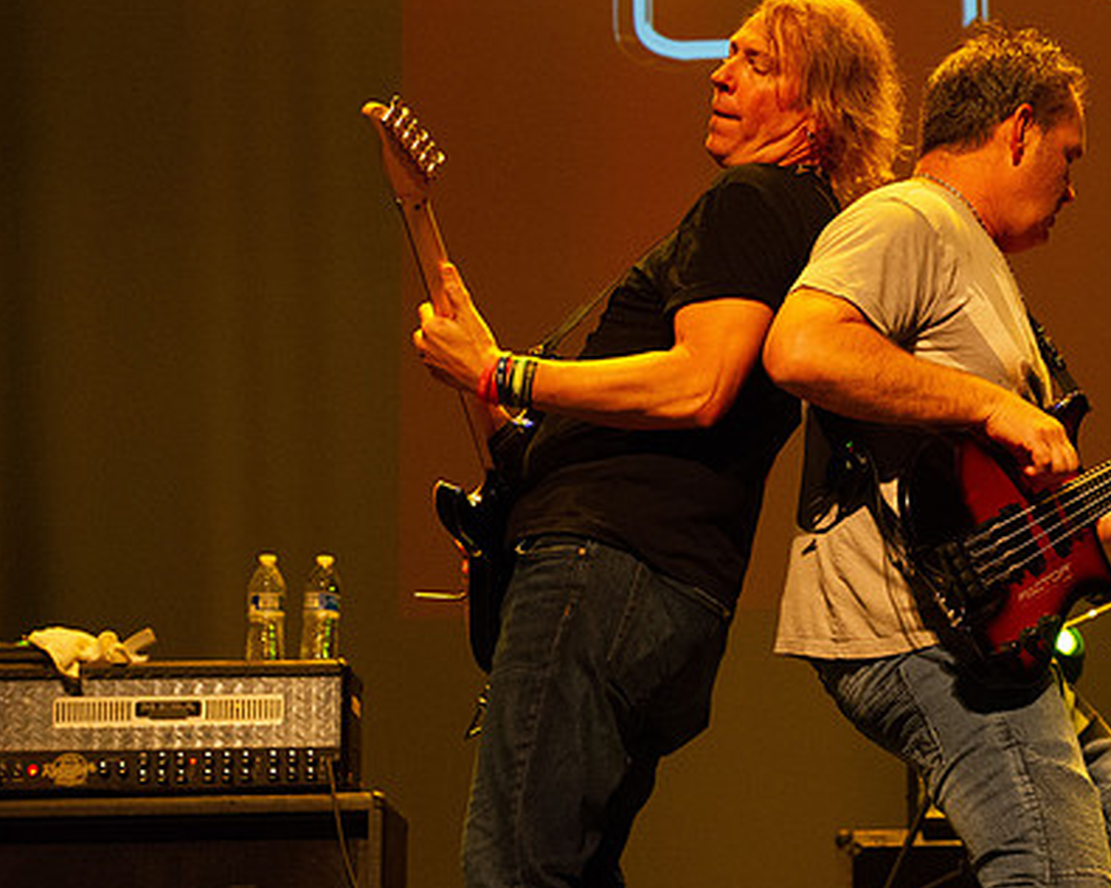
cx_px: 813
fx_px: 4077
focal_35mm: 124
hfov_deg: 15.5
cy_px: 371
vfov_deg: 12.4
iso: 8000
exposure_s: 1/100
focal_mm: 90
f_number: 6.3
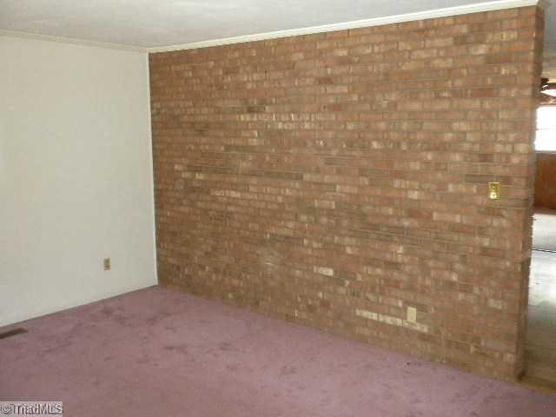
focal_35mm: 37
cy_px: 208
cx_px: 278
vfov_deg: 38.7
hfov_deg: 50.1
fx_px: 594
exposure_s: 1/30
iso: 474
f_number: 3.5
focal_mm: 6.6
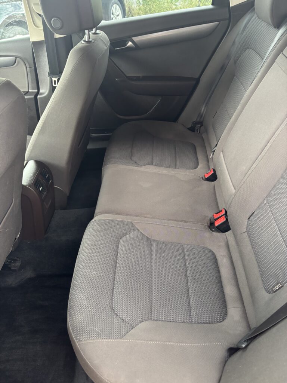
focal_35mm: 26
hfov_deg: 53.1
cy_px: 192
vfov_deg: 67.3
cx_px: 144
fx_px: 287
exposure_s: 1/60
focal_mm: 5.96
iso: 320
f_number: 1.6
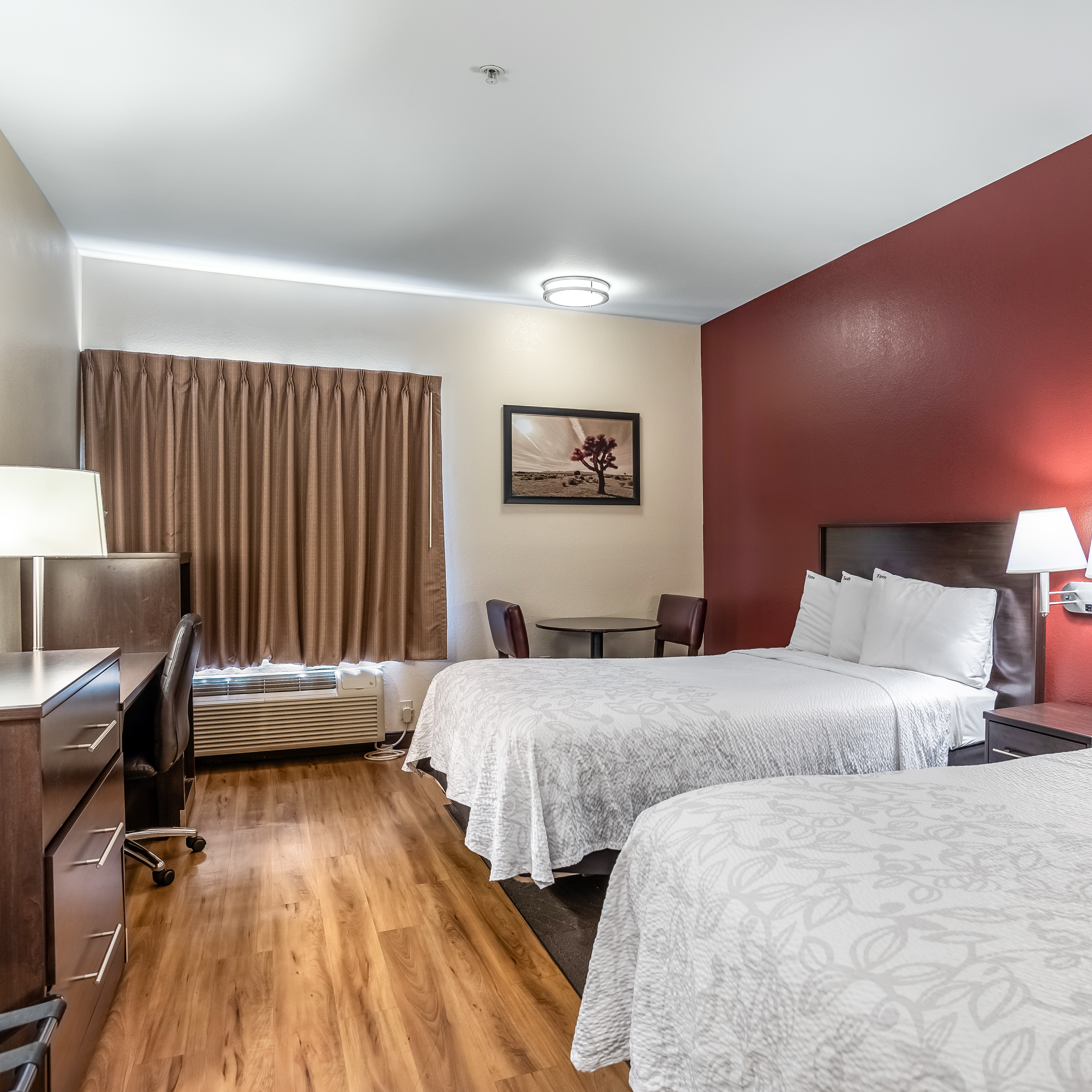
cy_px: 546
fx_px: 821
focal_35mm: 23
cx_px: 677
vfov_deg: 67.3
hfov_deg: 66.3
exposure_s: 1/80
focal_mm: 18
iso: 400
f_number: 8
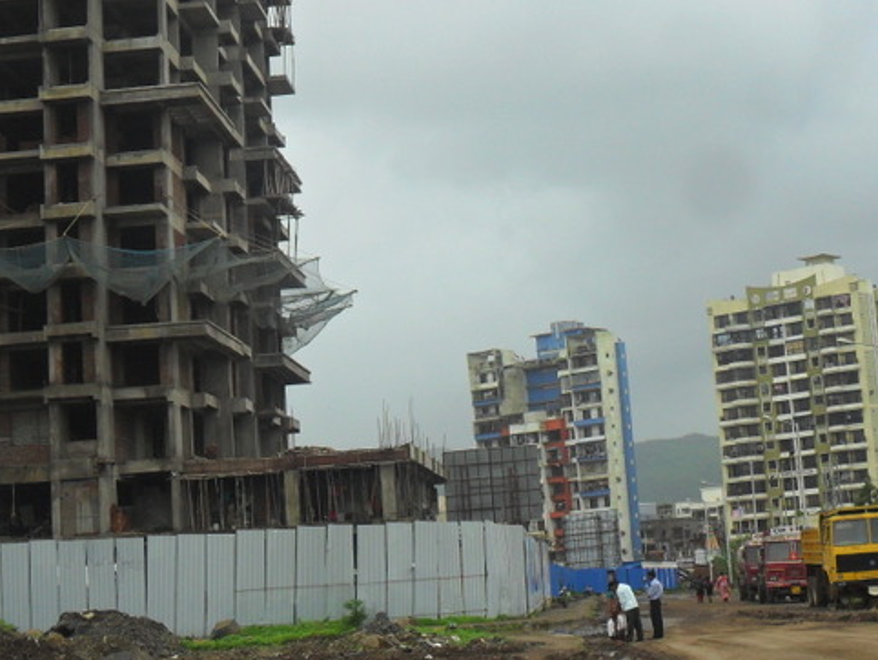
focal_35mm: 73
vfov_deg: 20.1
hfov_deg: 26.7
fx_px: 1852
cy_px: 197
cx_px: 465
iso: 100
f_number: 4.5
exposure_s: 1/1000
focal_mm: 7.8
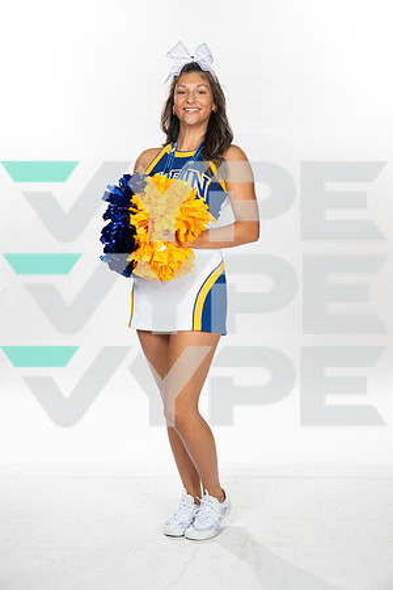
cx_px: 196
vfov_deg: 35.6
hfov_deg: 24.2
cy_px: 295
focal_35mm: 56
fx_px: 917
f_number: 7.1
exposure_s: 1/320
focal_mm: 56
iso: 800
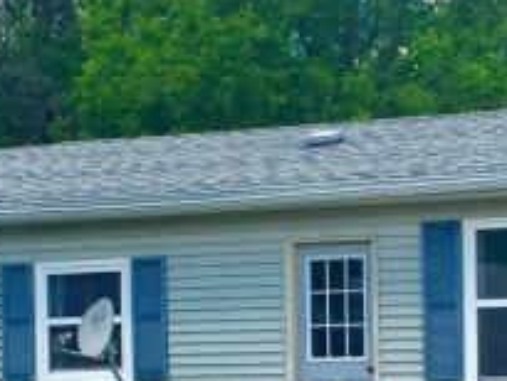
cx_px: 398
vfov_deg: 10.1
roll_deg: -0.1
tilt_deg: +0.5
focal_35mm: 145
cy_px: 413
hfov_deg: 13.5
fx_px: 2125
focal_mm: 4.15
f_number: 2.2
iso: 32
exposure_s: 1/1163
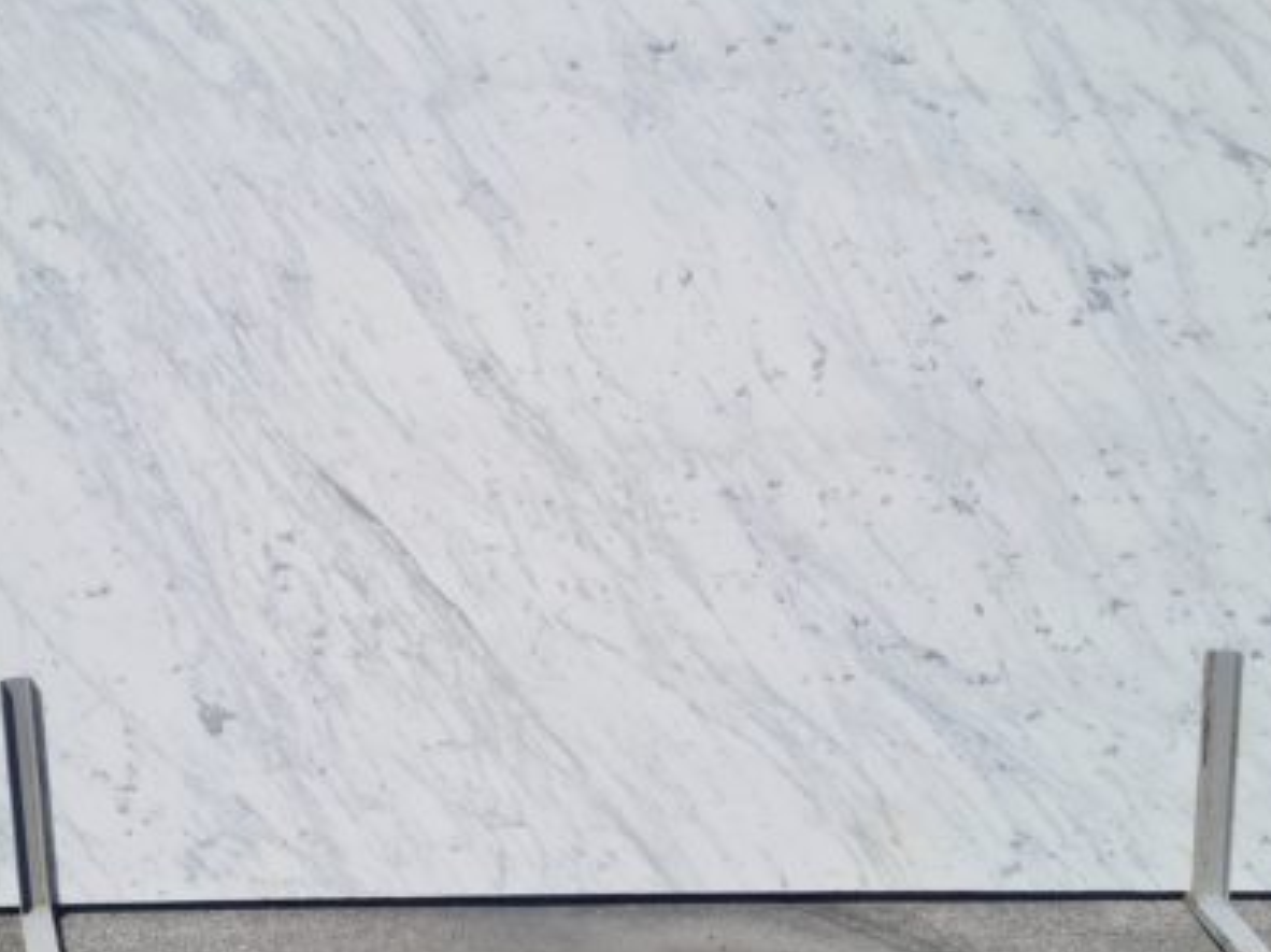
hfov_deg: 55.3
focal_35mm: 33
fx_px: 1211
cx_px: 577
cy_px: 434
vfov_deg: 42.9
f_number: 1.8
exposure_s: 1/6944
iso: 50
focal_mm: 5.4
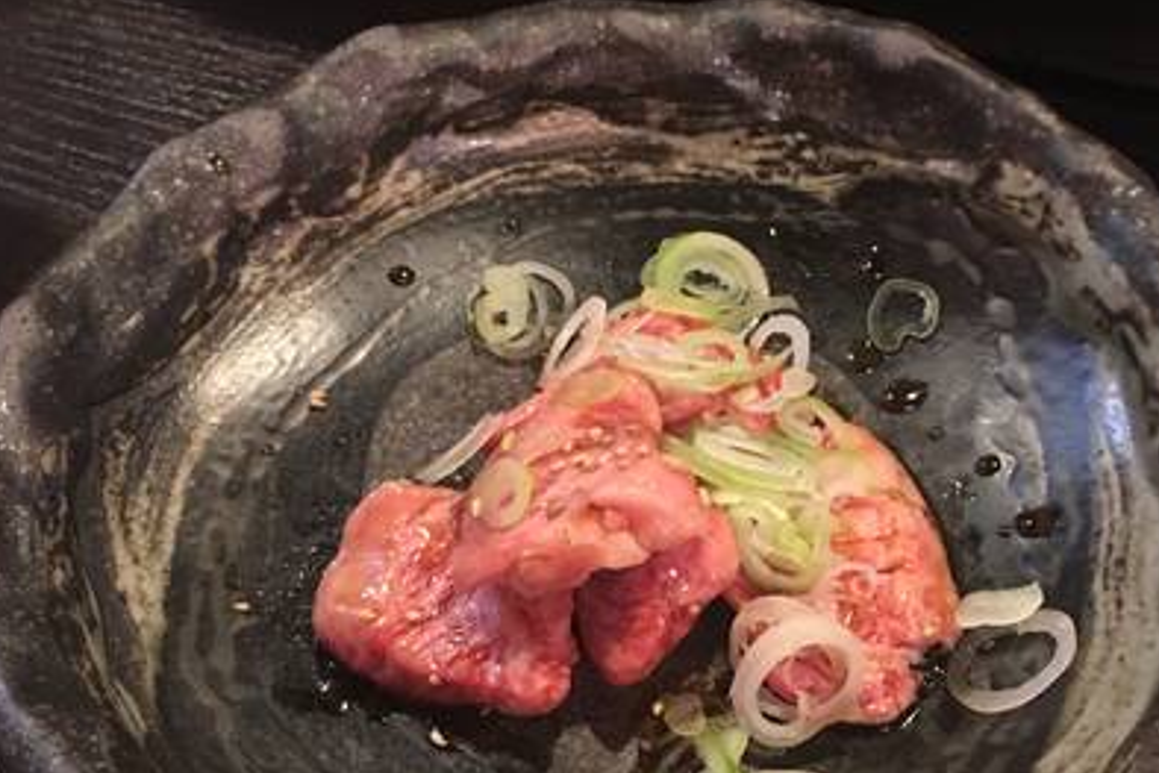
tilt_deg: -51.6
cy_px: 497
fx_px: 1578
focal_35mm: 49
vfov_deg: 27.4
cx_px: 641
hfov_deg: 40.3
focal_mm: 4.15
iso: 50
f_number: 2.2
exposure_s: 1/4
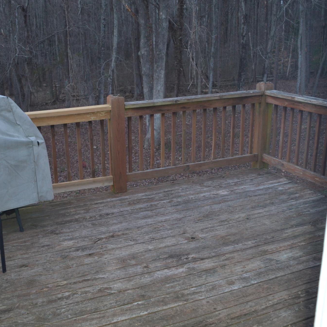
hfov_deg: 42.5
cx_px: 124
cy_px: 163
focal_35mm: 39
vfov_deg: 42.8
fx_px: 417
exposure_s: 1/30
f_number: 3.8
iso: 800
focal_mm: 20
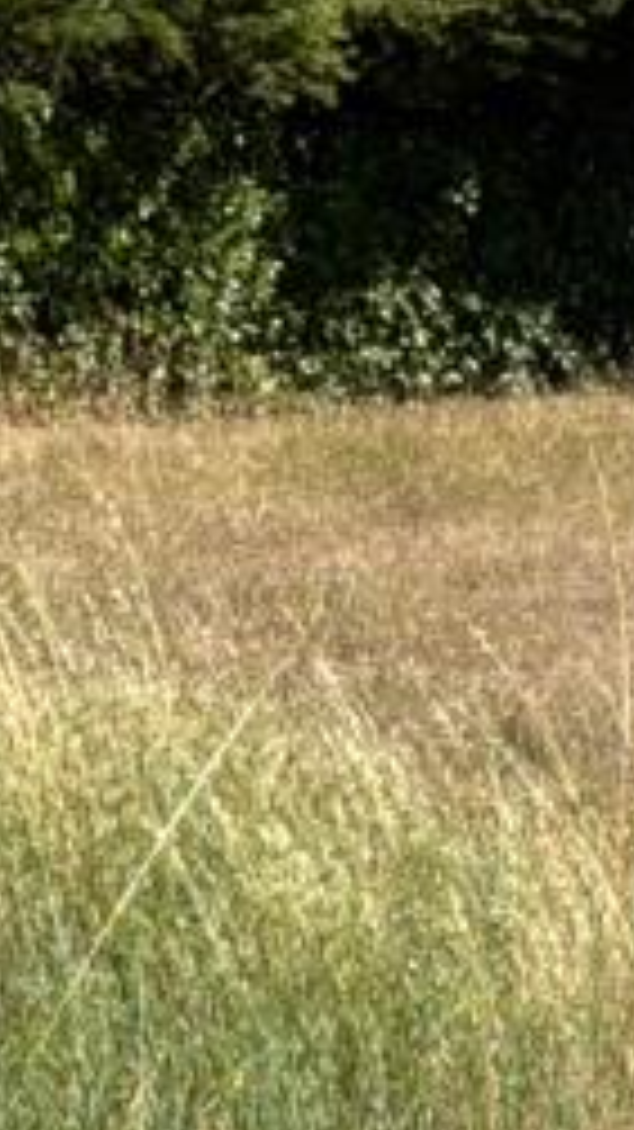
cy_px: 1299
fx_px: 5445
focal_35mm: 182
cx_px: 1124
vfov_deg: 11.6
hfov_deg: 6.5
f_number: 1.8
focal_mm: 3
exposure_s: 1/1730
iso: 25
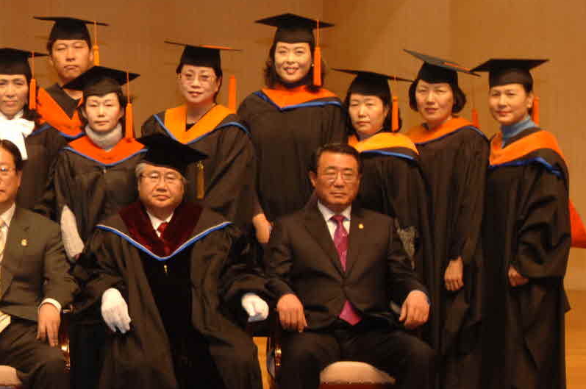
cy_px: 143
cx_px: -48
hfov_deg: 17.5
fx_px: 1837
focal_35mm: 113
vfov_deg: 12.1
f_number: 5.6
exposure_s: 1/60
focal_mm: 28
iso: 400
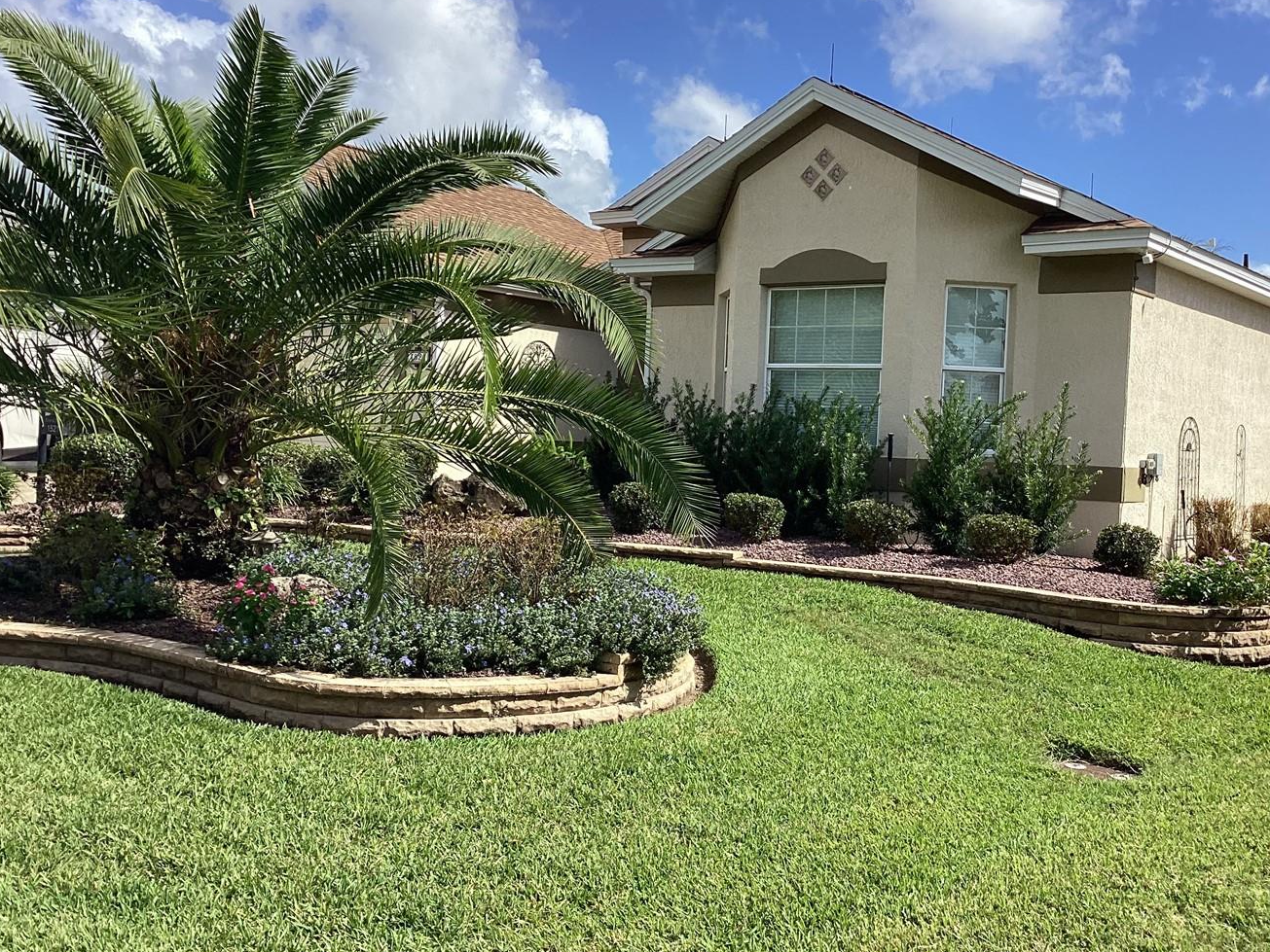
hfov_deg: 48.9
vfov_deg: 37.7
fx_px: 1394
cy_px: 461
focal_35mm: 38
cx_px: 695
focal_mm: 3.3
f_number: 2.4
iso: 25
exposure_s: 1/1235
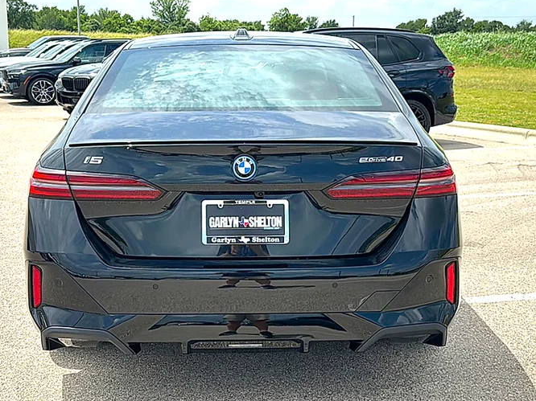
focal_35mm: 41
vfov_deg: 35.1
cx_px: 256
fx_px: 635
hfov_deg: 45.8
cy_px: 207
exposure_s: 1/5291
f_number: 1.78
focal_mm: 6.86
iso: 80
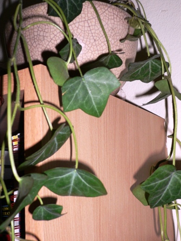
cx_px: 117
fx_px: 341
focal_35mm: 49
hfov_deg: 29.5
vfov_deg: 38.9
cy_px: 124
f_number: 2.8
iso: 100
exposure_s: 1/60
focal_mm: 5.8
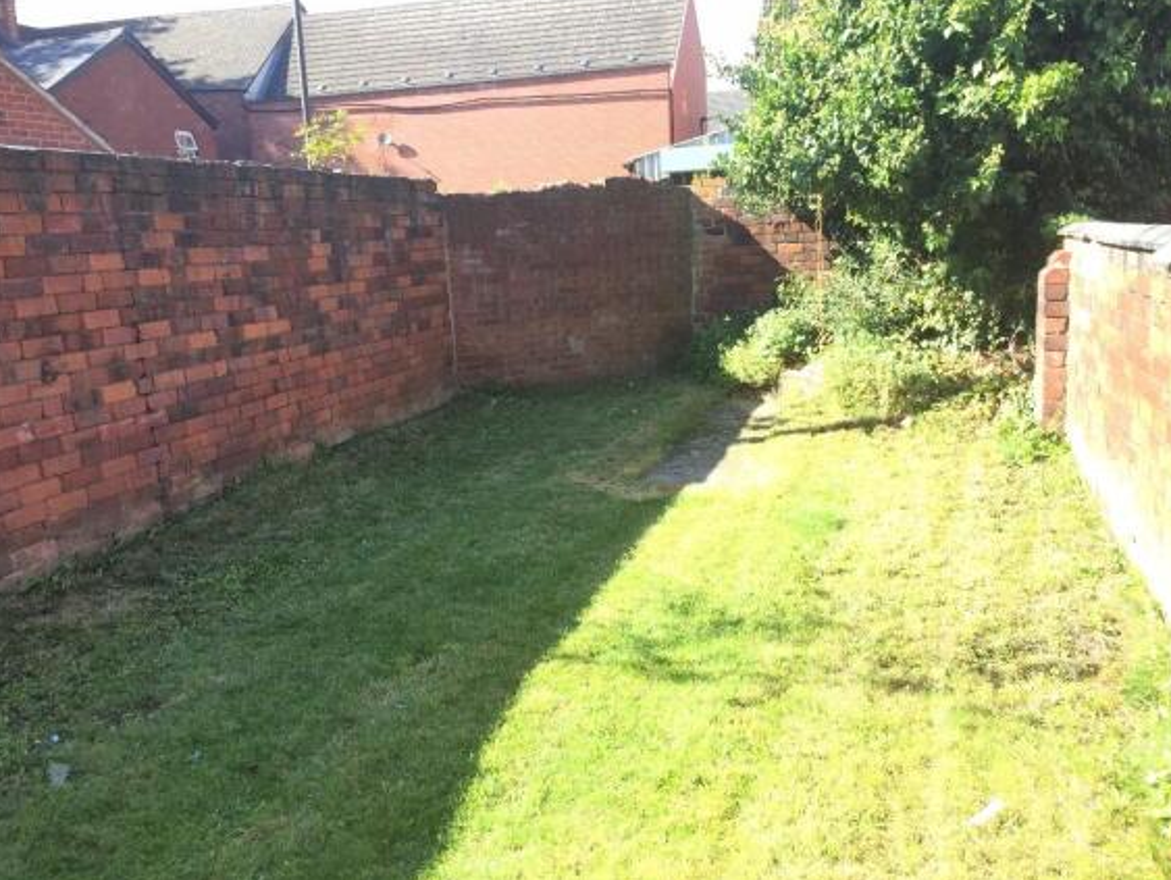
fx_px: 1015
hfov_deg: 59.9
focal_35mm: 30
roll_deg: +4.2
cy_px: 432
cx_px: 598
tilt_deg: -11.4
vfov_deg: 46.8
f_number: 2.2
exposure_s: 1/247
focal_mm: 4.15
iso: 32
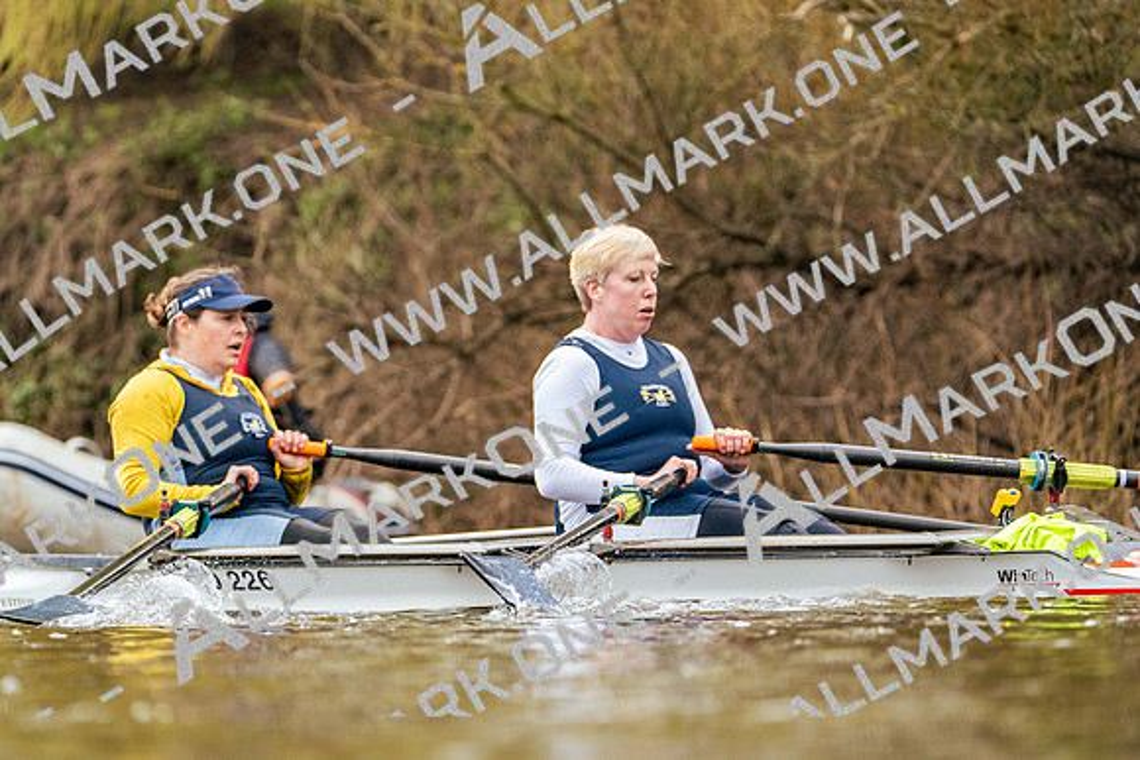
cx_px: 570
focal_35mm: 388
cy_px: 380
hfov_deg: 5.3
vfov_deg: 3.5
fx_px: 12289
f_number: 6.3
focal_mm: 388
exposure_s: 1/2000
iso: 3200
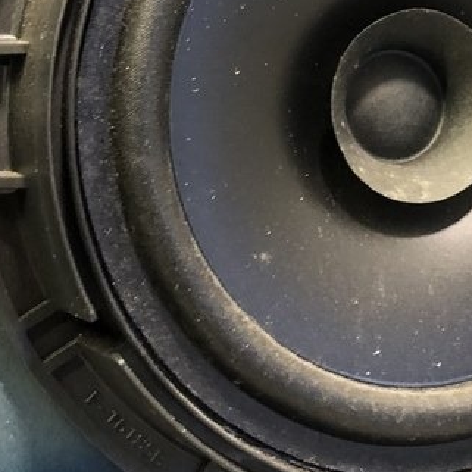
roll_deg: -2.3
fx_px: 1219
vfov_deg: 21.3
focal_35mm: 79
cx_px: 312
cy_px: 28
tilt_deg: -25.4
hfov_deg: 21.8
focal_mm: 4
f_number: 1.8
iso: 100
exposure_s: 1/17
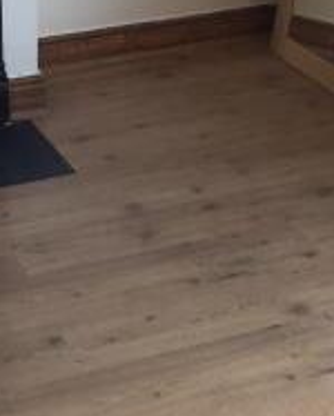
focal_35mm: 88
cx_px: 168
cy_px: -41
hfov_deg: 17.5
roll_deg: +0.0
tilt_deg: -15.7
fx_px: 1086
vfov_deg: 20.7
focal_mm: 4.15
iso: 40
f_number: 2.2
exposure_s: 1/50
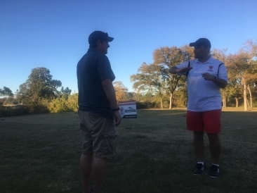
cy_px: 96
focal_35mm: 29
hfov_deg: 61.7
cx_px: 128
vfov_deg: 48.2
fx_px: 215
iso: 25
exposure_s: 1/481
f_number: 2.2
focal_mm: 4.15
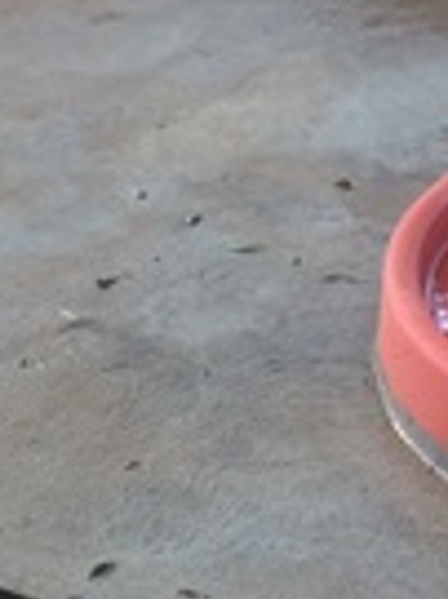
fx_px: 3076
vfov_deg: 11.1
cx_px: 222
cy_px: 89
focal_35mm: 178
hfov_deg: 8.3
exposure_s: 1/120
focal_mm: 4.12
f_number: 2.2
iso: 32
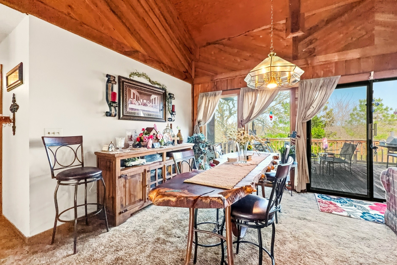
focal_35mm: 15
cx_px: 200
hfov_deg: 100.4
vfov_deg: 77.3
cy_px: 131
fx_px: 165
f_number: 2.2
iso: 40
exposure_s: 1/120
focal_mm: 2.2
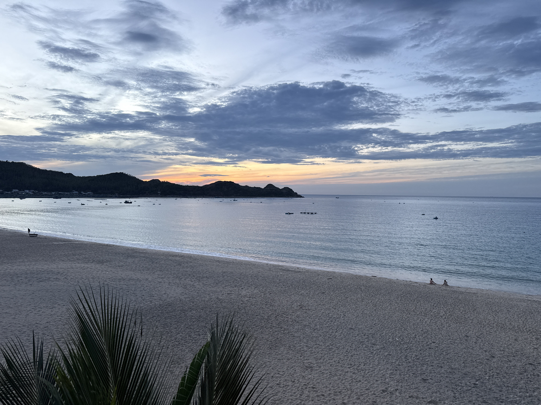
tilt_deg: -1.9
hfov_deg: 71.6
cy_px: 202
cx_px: 270
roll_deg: -0.5
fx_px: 375
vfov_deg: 56.8
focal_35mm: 24
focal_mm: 6.76
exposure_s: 1/121
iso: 125
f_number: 1.78
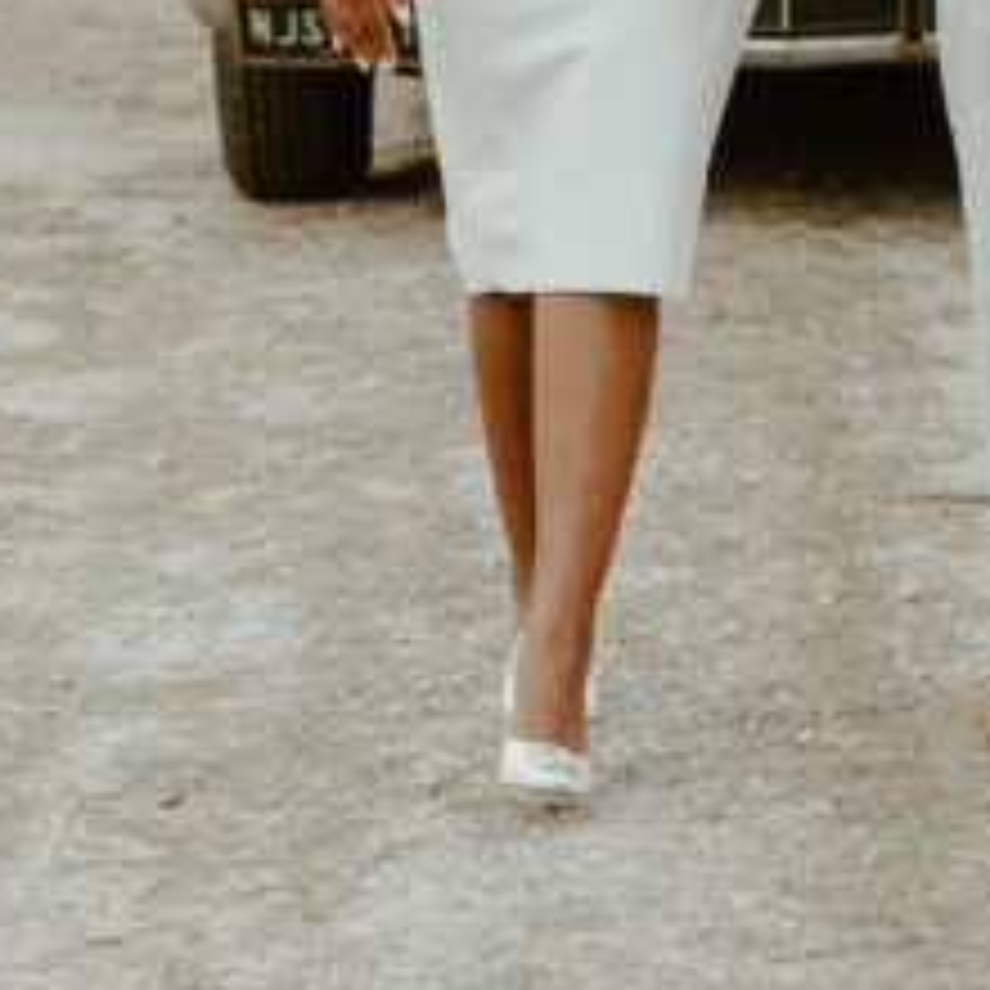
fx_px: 6407
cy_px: -585
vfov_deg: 8.6
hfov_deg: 8.8
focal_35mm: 198
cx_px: 902
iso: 200
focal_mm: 50
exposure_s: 1/320
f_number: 2.2
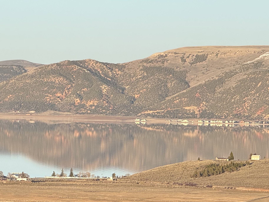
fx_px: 2052
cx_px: 52
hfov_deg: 7.5
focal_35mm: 264
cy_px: 206
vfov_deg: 5.6
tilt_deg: -3.3
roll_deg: -1.0
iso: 50
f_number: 2.8
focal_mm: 15.66
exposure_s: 1/381
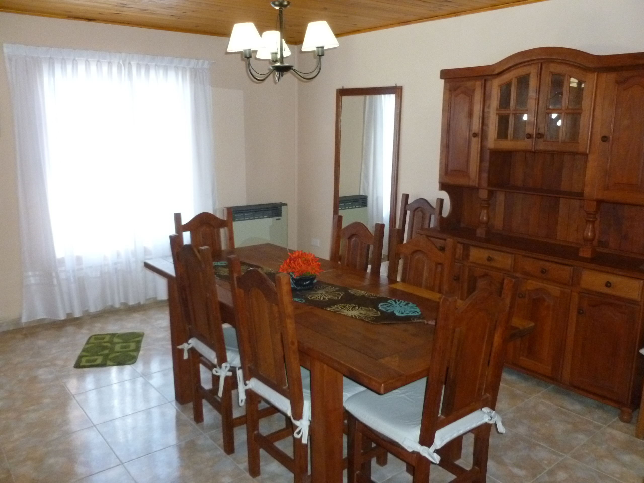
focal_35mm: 28
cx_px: 322
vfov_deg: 49.7
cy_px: 242
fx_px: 521
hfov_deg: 63.4
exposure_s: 1/60
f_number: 3.3
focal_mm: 5
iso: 400
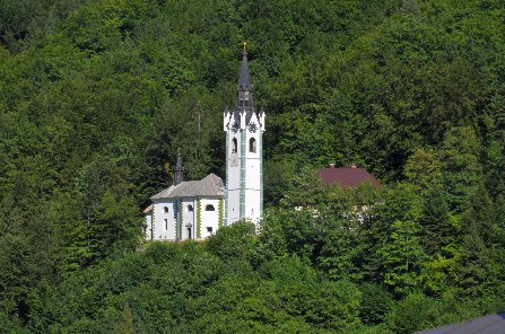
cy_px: 167
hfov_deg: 16.1
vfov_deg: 10.7
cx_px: 252
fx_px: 1785
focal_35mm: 128
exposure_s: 1/160
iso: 400
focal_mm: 85
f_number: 20
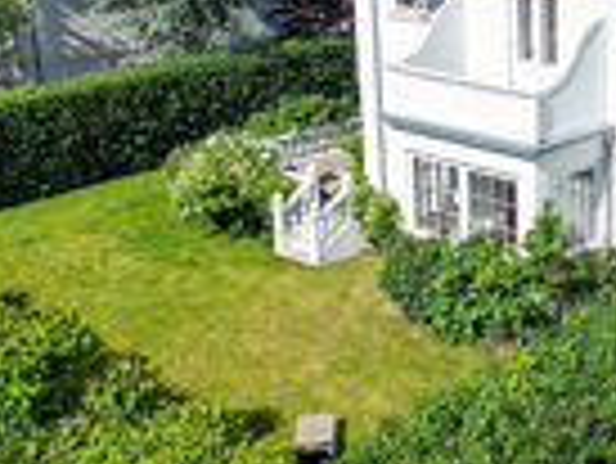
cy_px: 189
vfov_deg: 21.0
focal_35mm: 70
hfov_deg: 26.2
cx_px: 625
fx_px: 1247
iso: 150
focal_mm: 6.7
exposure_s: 1/5000
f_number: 1.7
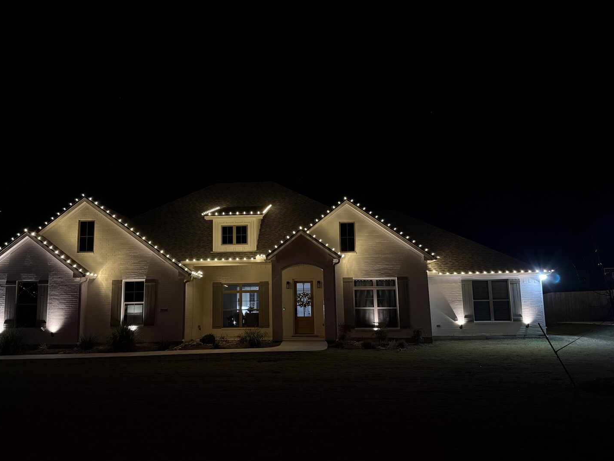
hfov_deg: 65.1
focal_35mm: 27
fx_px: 479
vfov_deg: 51.3
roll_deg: +0.8
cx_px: 272
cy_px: 242
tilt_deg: +7.5
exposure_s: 1/30
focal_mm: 6.76
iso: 800
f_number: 1.78
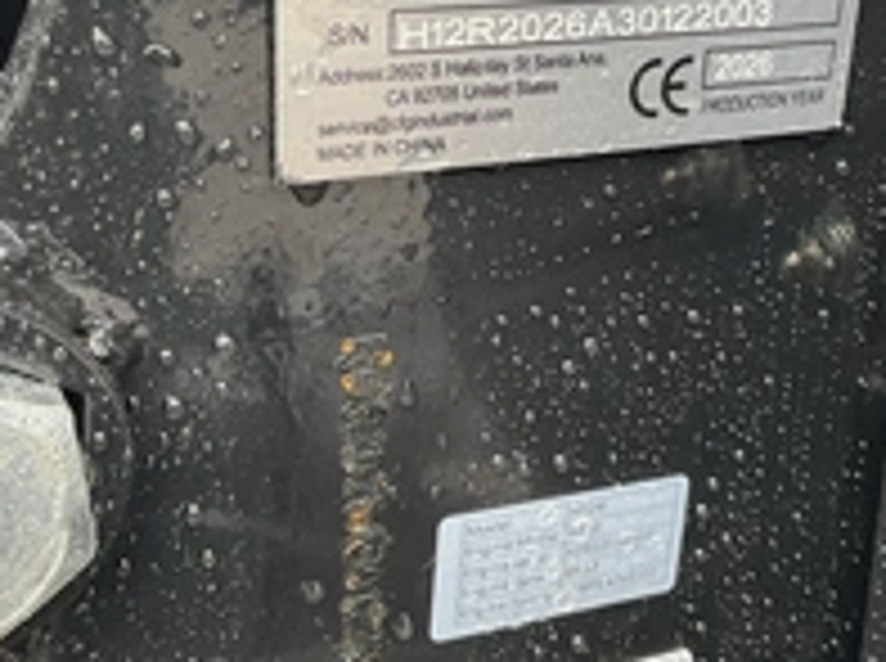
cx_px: 540
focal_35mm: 59
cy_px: 252
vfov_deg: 24.7
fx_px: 1507
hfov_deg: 32.6
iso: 40
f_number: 1.8
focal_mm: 3
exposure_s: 1/122
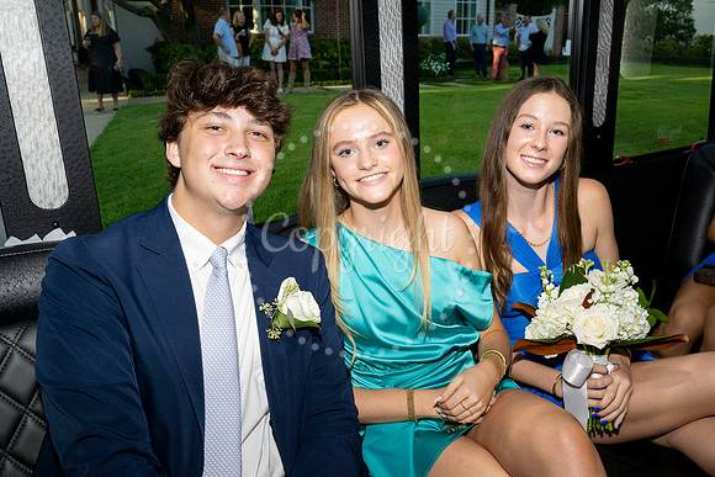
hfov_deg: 57.4
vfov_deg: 40.1
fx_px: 653
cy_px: 248
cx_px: 382
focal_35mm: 33
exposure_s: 1/100
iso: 400
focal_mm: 27
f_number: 7.1
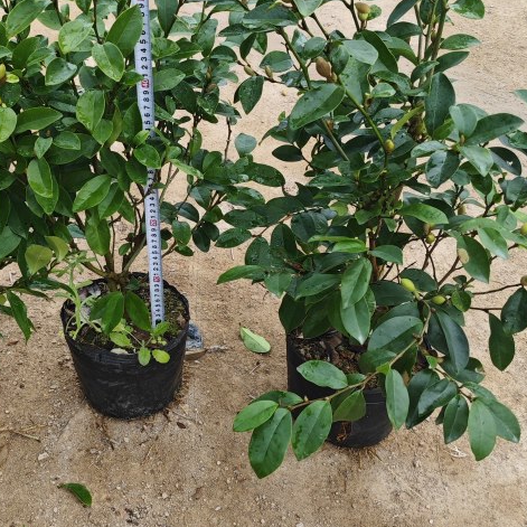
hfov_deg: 35.6
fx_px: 792
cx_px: 109
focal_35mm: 46
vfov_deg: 36.6
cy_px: 208
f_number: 1.8
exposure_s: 1/264
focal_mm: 5.43
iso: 50
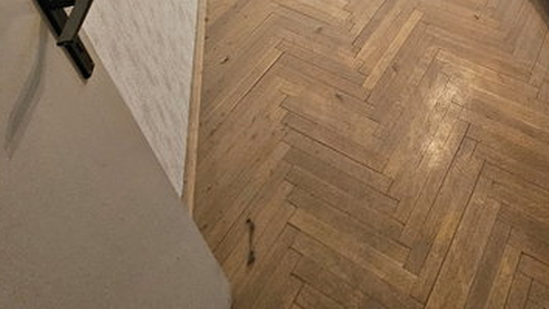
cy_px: -126
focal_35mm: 32
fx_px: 466
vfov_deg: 27.9
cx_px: 456
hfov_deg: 55.7
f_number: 2.2
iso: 320
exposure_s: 1/50
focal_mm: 2.2
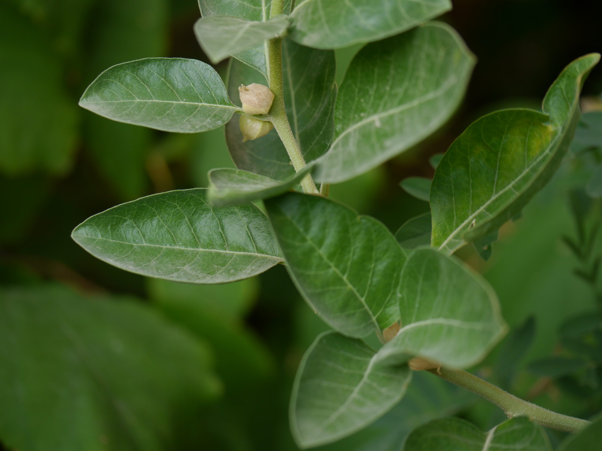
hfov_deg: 21.8
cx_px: 301
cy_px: 226
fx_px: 1565
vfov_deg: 16.4
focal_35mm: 90
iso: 160
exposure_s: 1/160
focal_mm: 45
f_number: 3.2
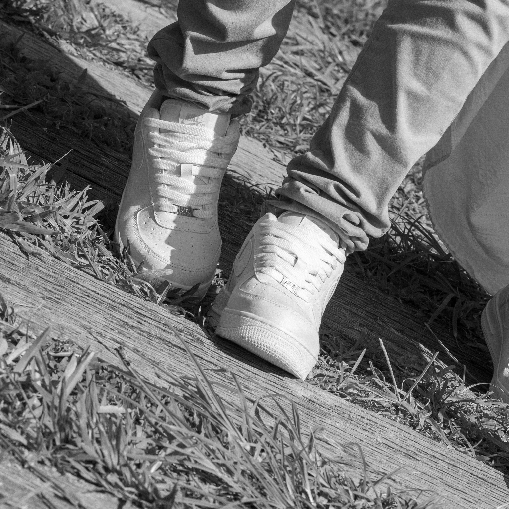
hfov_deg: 7.8
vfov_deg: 7.8
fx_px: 3726
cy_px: 274
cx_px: 296
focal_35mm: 224
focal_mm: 85
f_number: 8
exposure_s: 1/500
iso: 160
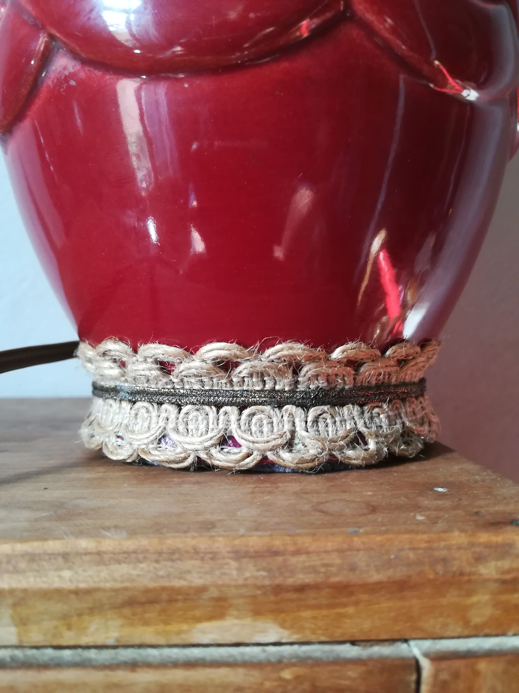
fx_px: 520
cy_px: 346
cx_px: 260
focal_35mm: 26
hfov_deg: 53.1
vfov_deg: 67.3
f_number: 2.2
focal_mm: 3.83
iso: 250
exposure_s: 1/33.3
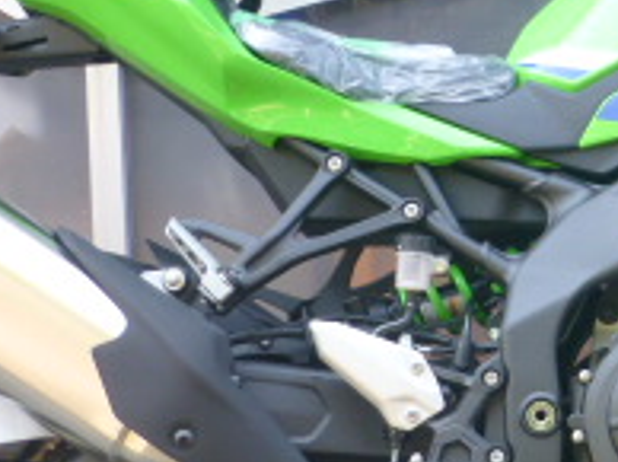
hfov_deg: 19.1
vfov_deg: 14.9
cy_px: 236
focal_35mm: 99
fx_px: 1765
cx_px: 663
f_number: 3.6
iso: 100
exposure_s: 1/60
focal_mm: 5.4
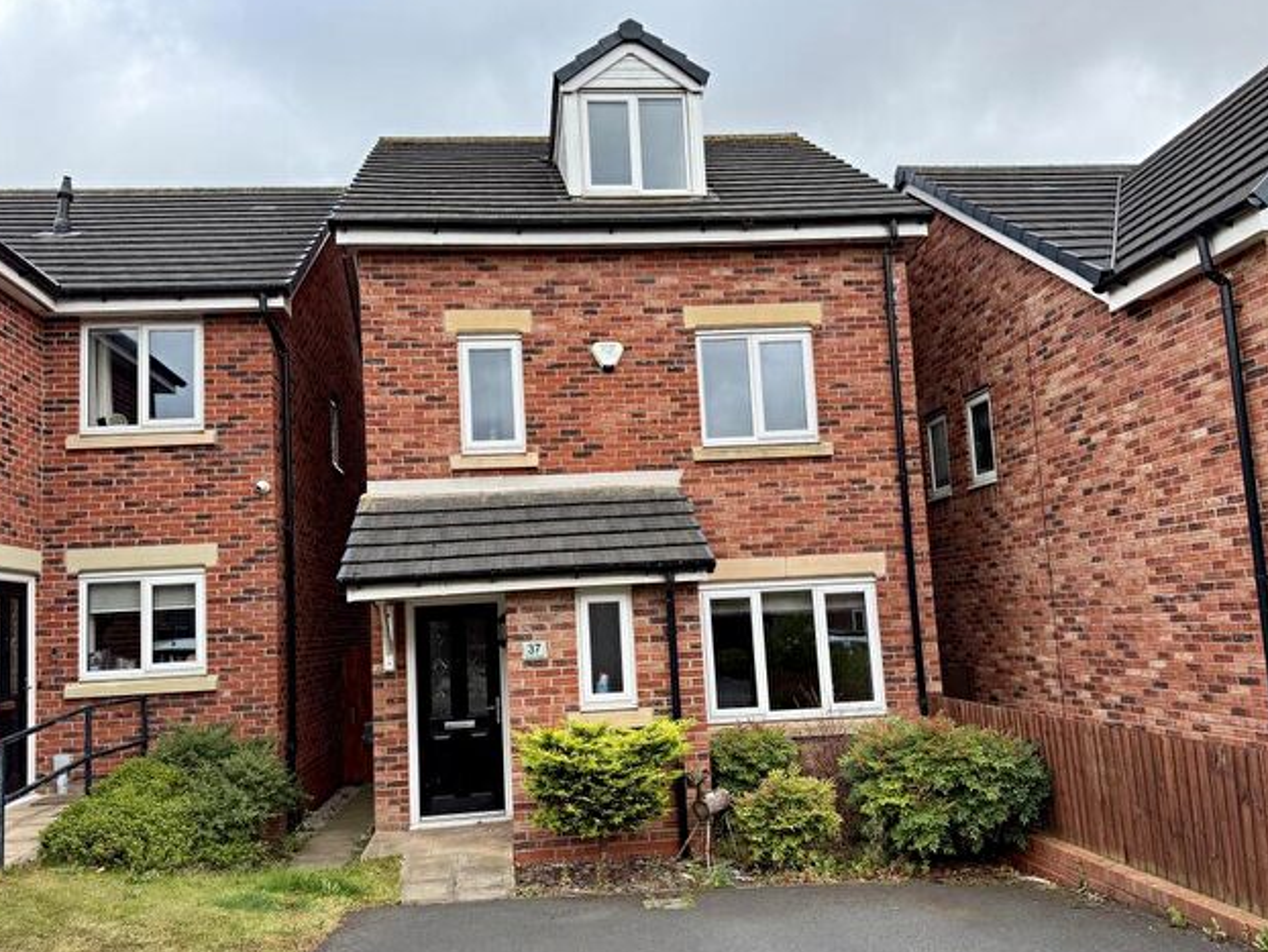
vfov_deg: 51.3
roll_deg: +3.7
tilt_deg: +6.2
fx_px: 989
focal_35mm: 27
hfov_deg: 65.3
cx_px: 618
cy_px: 509
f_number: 1.78
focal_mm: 6.76
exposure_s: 1/1689
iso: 100
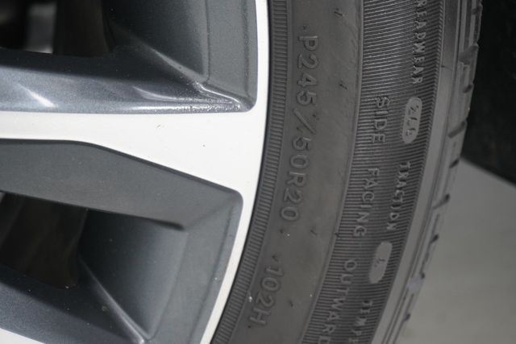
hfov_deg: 27.7
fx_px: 1047
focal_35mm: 73
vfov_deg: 18.7
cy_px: 172
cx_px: 258
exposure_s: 1/80
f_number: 5.6
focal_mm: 49
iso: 640
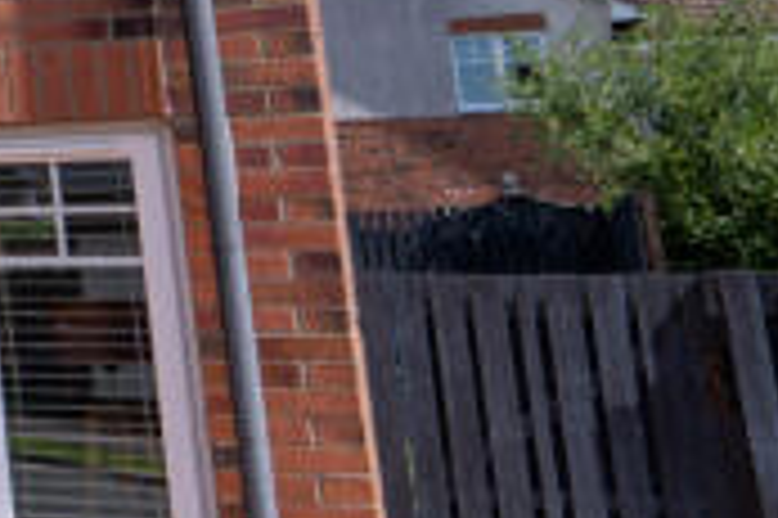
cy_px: -41
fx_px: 1792
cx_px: -1295
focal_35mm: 83
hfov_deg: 13.3
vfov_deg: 16.0
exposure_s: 1/160
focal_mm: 14
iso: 80
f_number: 8
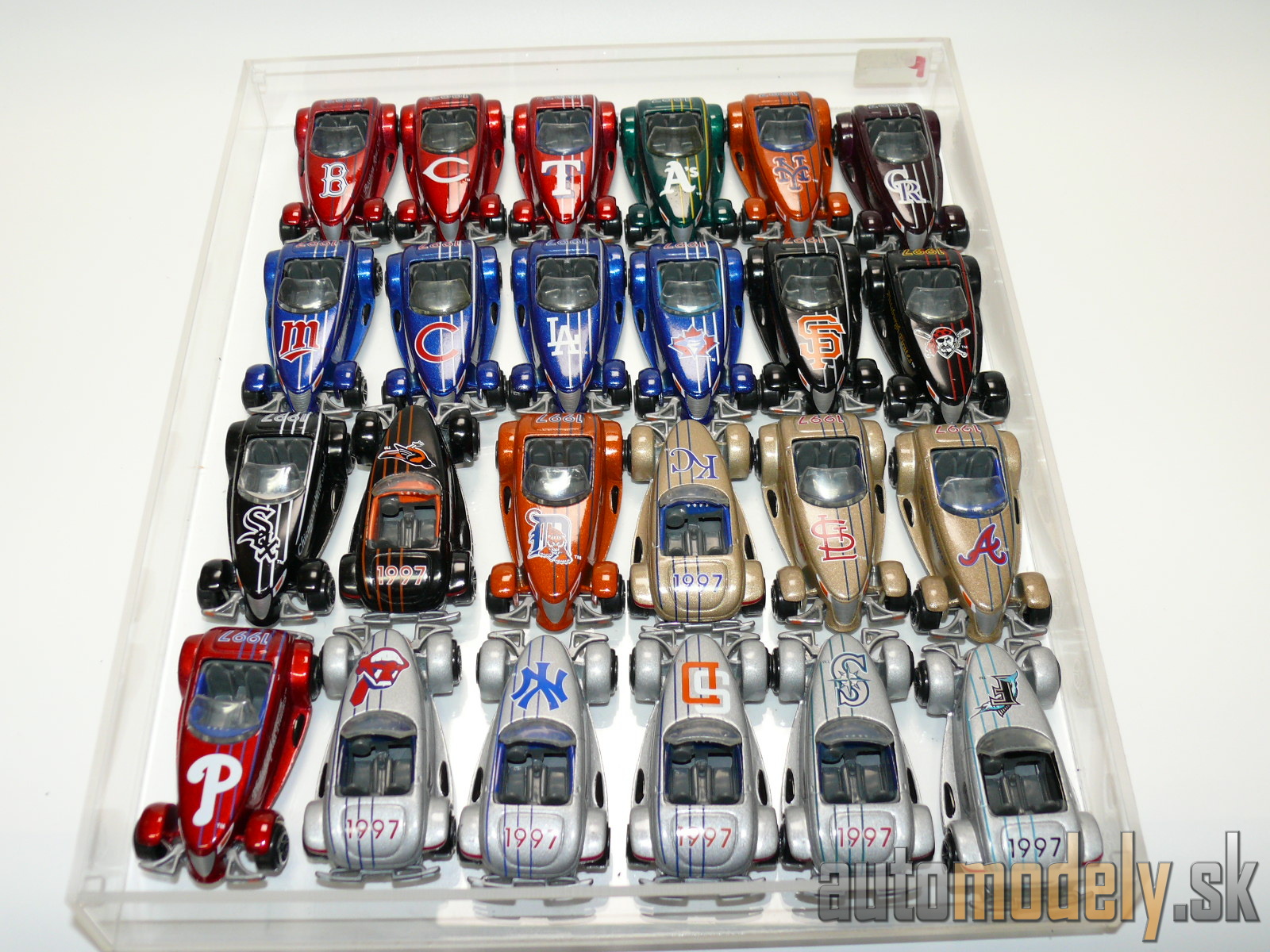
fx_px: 1504
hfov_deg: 45.8
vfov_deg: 35.1
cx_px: 635
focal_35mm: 41
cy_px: 476
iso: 100
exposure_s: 1/30
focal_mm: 8.3
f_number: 2.8
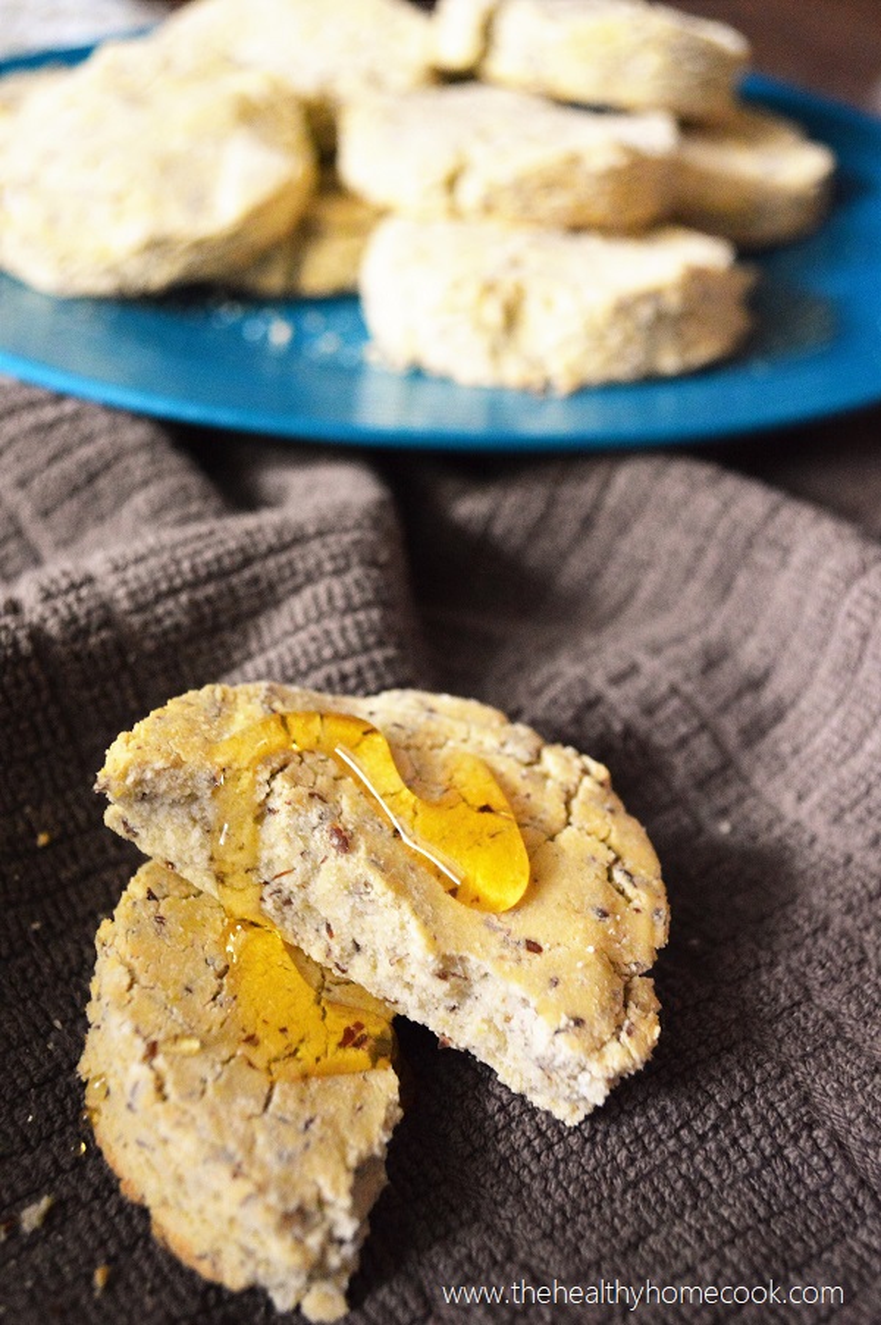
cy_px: 662
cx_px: 440
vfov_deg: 46.4
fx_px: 1544
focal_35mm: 42
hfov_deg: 31.8
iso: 3200
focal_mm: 28
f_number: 4.5
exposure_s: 1/160
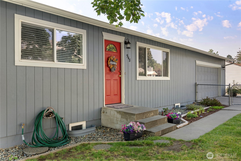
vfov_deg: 40.5
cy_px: 80
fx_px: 218
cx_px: 120
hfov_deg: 57.8
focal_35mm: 33
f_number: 8
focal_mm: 32.6
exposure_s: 1/15
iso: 400
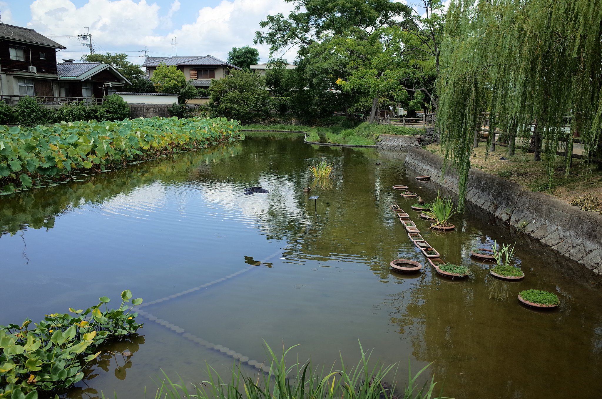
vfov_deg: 46.2
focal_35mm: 28
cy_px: 200
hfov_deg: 65.6
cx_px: 301
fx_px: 467
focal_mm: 18.3
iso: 100
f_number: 2.8
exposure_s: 1/400
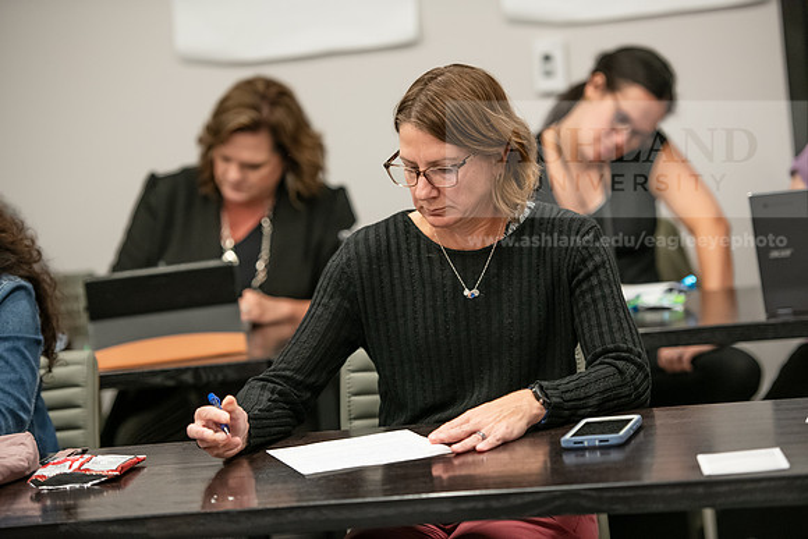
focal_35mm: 130
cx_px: 404
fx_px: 2918
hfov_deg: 15.8
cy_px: 270
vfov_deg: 10.6
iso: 1600
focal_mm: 130
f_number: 2.8
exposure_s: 1/200
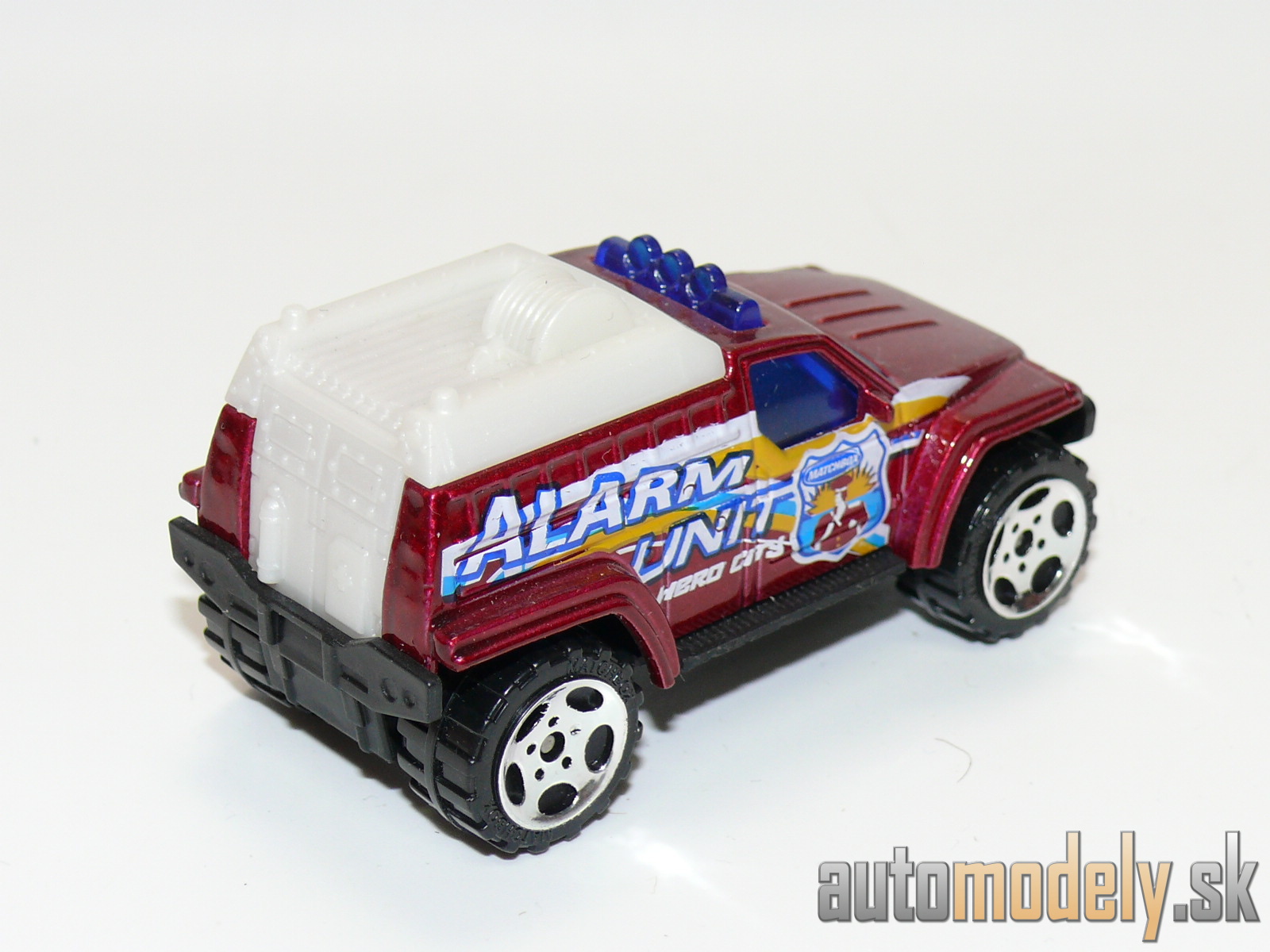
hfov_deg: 20.7
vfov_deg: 15.6
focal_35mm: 95
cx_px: 635
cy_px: 476
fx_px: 3485
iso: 100
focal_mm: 12.9
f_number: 4
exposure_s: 1/30
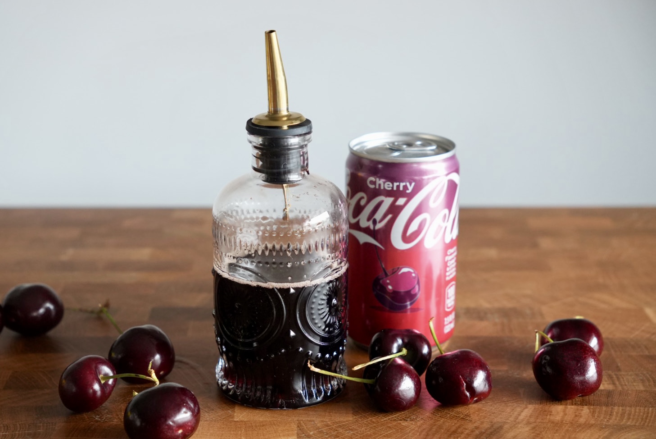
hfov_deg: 33.0
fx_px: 1108
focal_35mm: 61
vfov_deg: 22.4
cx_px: 328
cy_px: 220
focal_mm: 40.5
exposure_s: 1/125
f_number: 4
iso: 1600
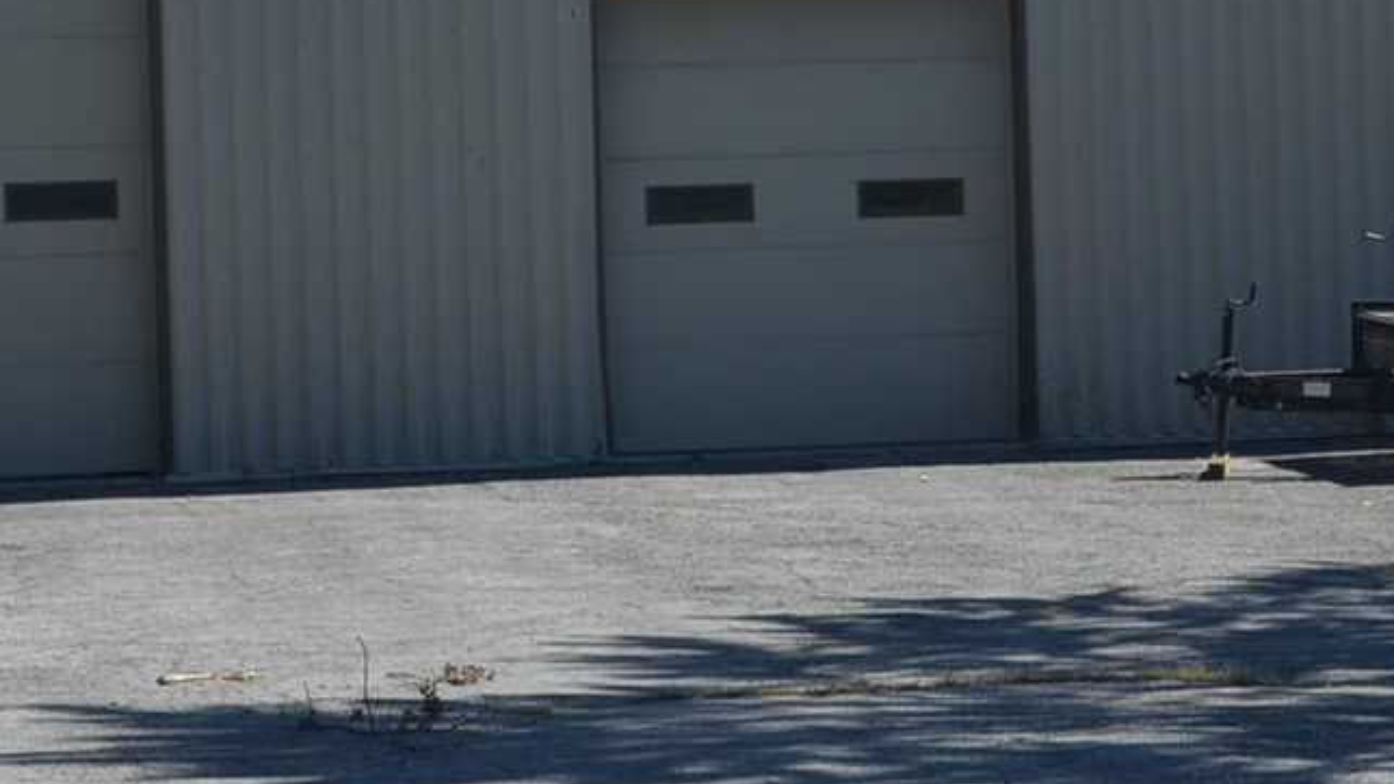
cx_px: 900
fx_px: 5346
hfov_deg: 14.8
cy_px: 156
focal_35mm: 145
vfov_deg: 8.4
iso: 140
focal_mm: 29
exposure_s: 1/250
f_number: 8
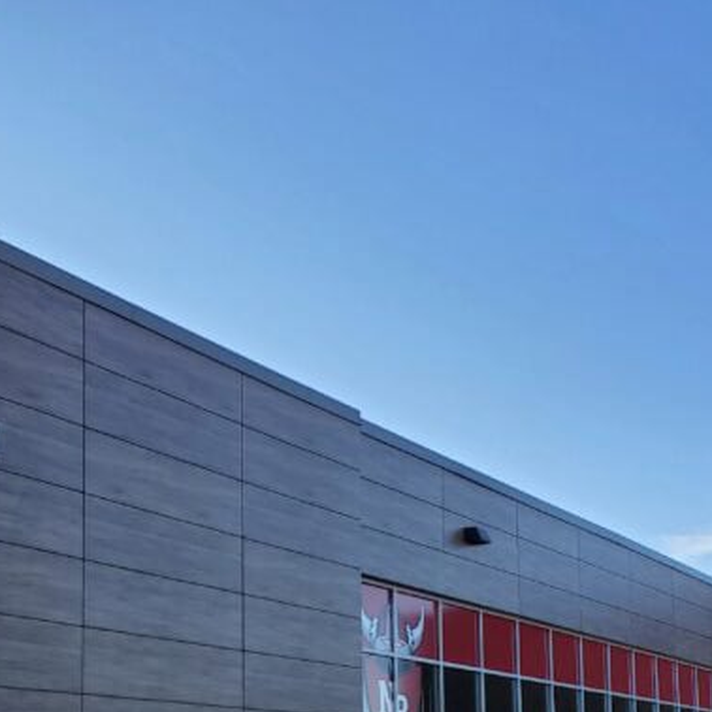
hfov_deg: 30.2
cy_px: 631
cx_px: 211
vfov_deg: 29.4
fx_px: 1303
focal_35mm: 56
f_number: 2.4
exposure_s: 1/884
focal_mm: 4.3
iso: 50
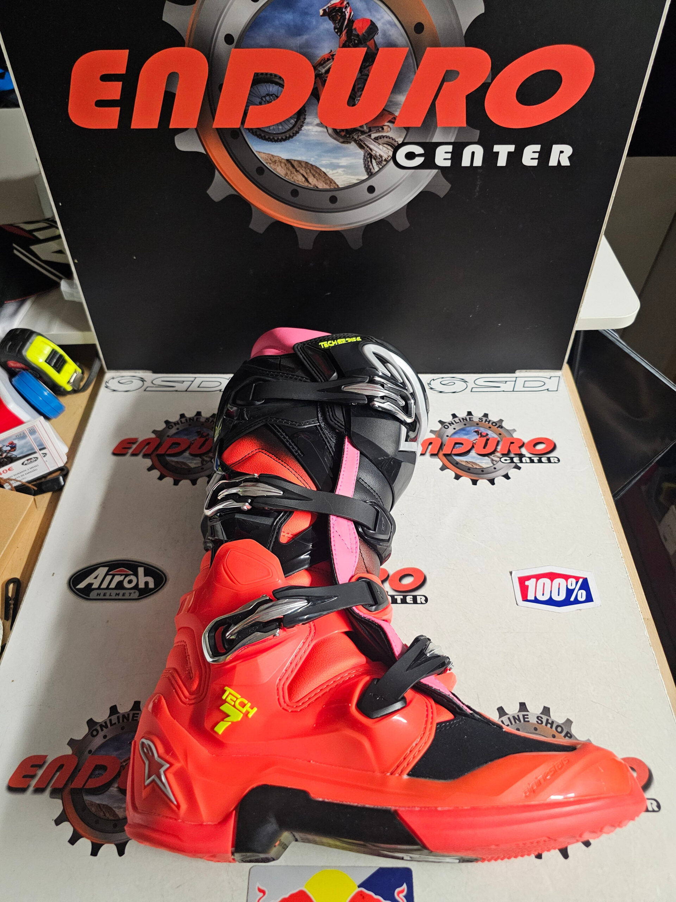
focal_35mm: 23
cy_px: 451
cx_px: 338
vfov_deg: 73.9
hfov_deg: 58.9
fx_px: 599
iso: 640
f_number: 1.7
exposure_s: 1/100
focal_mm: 6.3
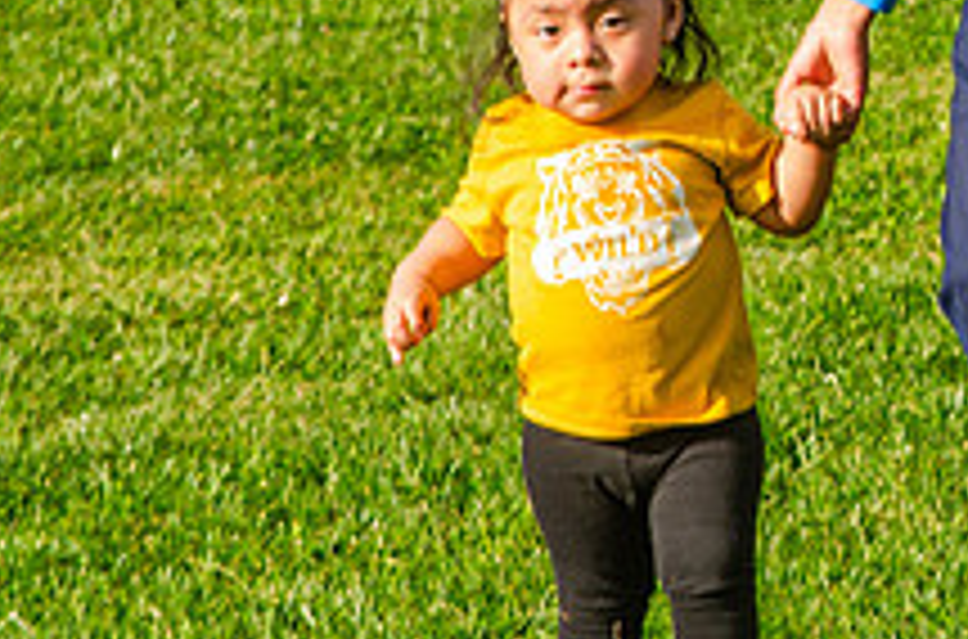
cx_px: 1058
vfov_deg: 2.8
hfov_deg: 4.2
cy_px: -36
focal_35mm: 486
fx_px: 13030
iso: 140
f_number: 8
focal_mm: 120
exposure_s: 1/250
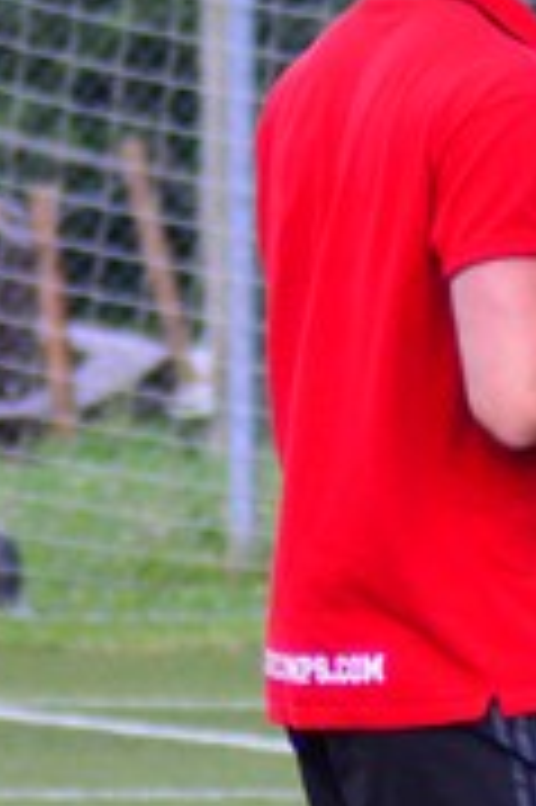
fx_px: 22308
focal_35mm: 997
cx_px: -788
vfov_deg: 2.1
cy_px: 376
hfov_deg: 1.4
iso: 800
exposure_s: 1/640
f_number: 4.2
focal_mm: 116
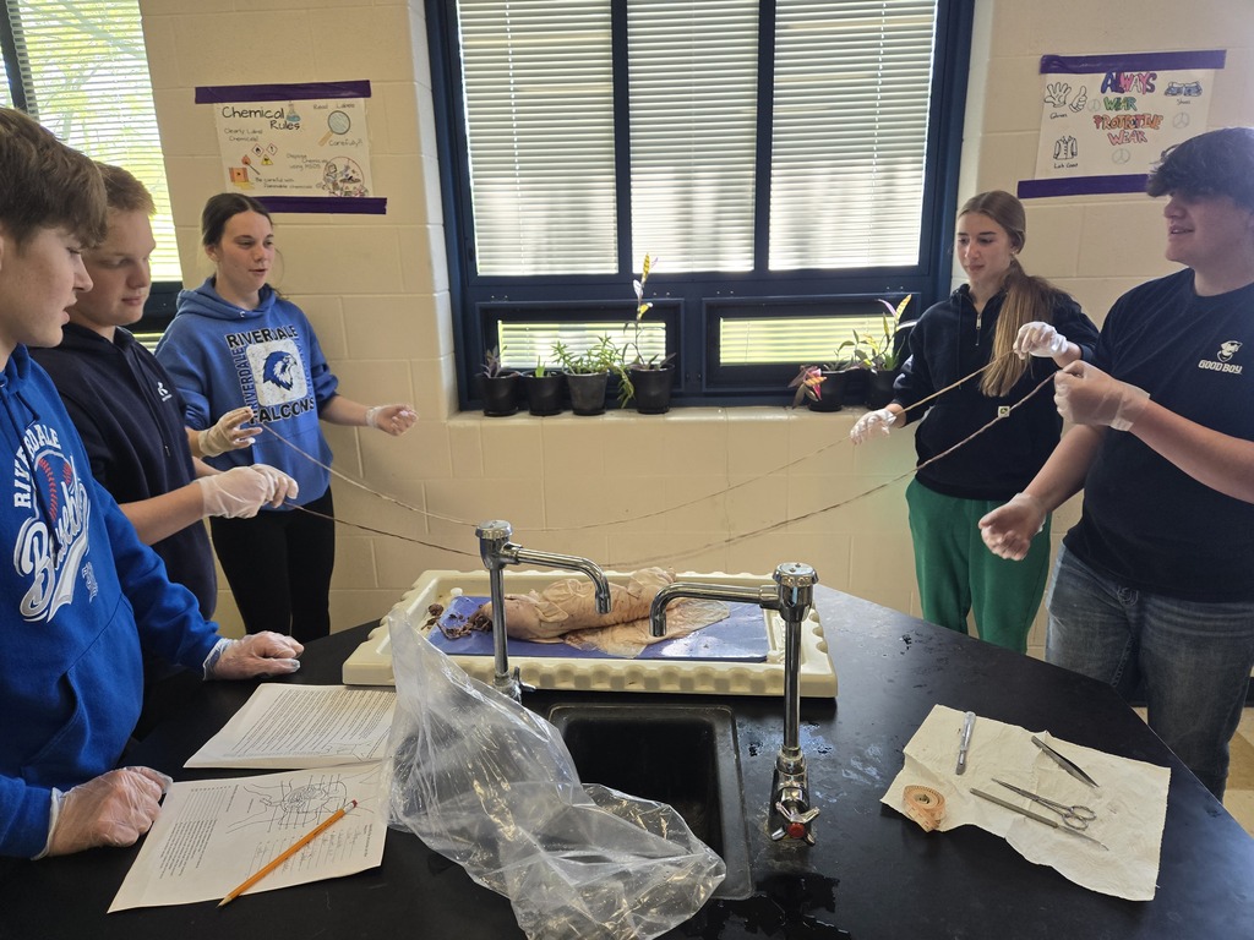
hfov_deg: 73.9
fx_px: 833
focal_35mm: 23
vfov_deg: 58.9
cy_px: 470
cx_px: 627
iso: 100
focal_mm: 5.4
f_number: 1.8
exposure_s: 1/120
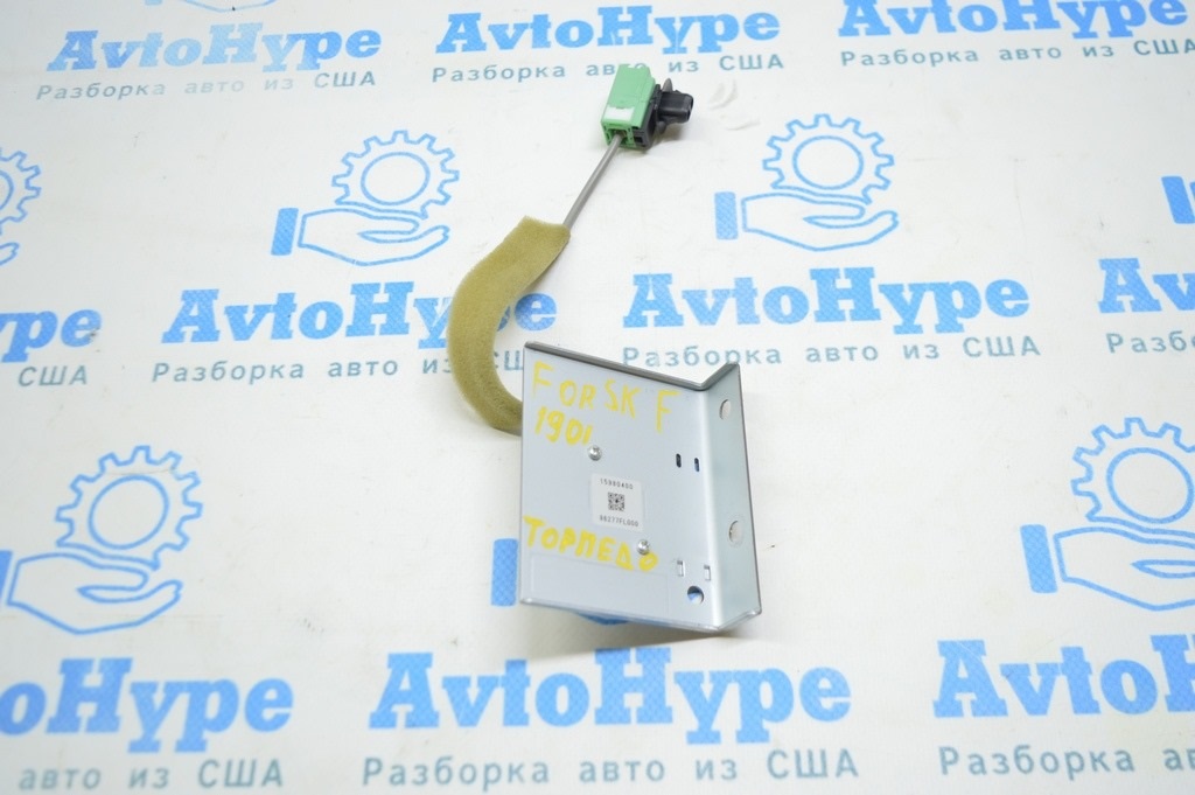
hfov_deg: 53.2
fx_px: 1194
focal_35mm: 36
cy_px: 398
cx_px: 598
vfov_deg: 36.8
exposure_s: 1/40
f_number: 4
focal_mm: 24
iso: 400
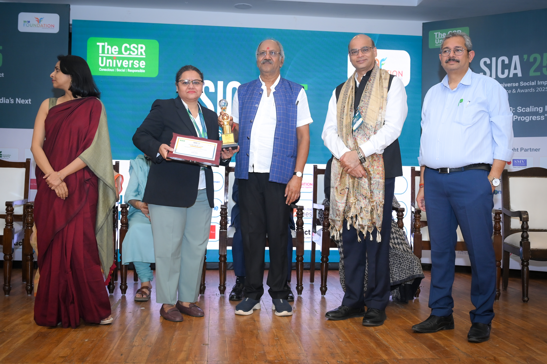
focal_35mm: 39
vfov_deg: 34.2
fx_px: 592
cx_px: 274
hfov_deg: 49.6
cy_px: 182
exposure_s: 1/200
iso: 1600
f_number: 5
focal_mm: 39
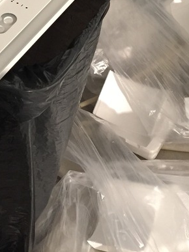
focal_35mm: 80
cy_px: 49
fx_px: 583
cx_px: -23
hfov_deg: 17.7
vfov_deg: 24.0
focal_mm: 4.15
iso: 250
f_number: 2.2
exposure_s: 1/30
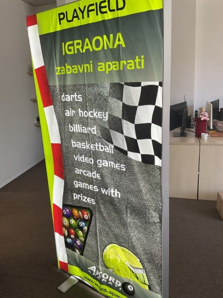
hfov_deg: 48.2
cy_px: 149
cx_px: 112
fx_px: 249
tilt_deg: -16.4
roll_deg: +3.1
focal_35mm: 29
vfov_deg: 61.7
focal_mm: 3
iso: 40
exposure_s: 1/60
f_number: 1.8
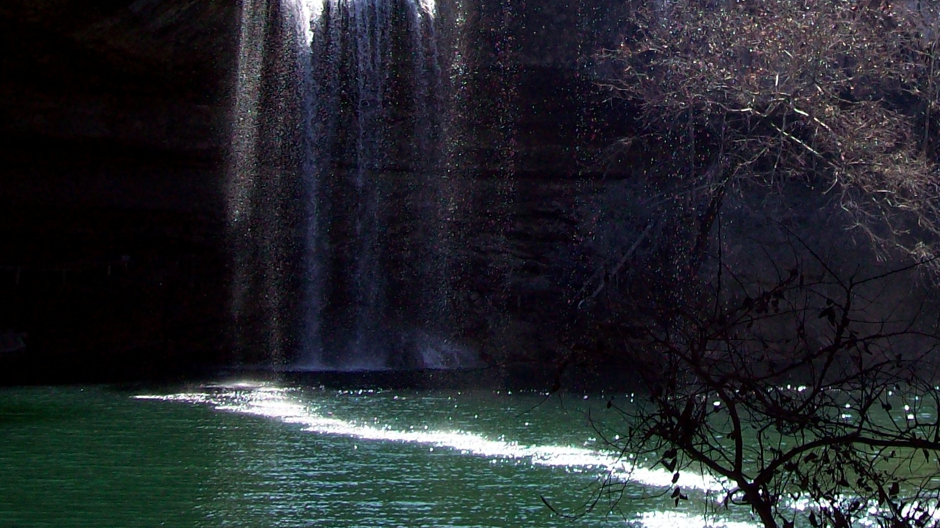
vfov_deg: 17.3
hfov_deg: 30.8
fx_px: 1670
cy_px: -71
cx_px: 725
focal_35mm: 67
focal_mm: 6
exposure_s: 1/555
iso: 80
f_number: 2.7
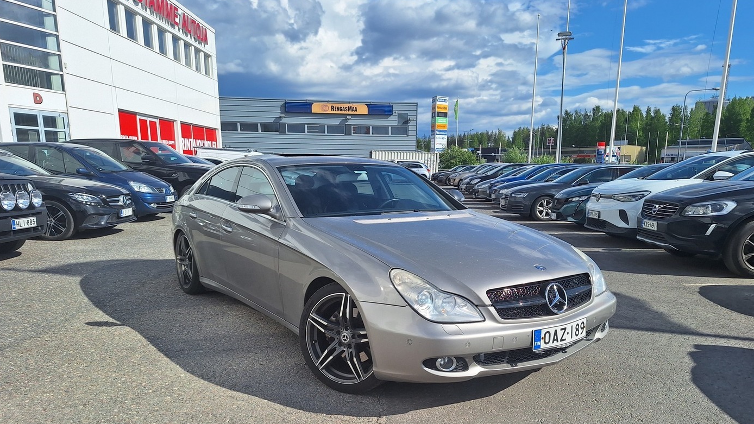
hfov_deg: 71.9
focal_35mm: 26
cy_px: 280
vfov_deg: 43.8
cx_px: 384
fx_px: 520
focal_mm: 5.54
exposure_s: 1/5181
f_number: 1.8
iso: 40
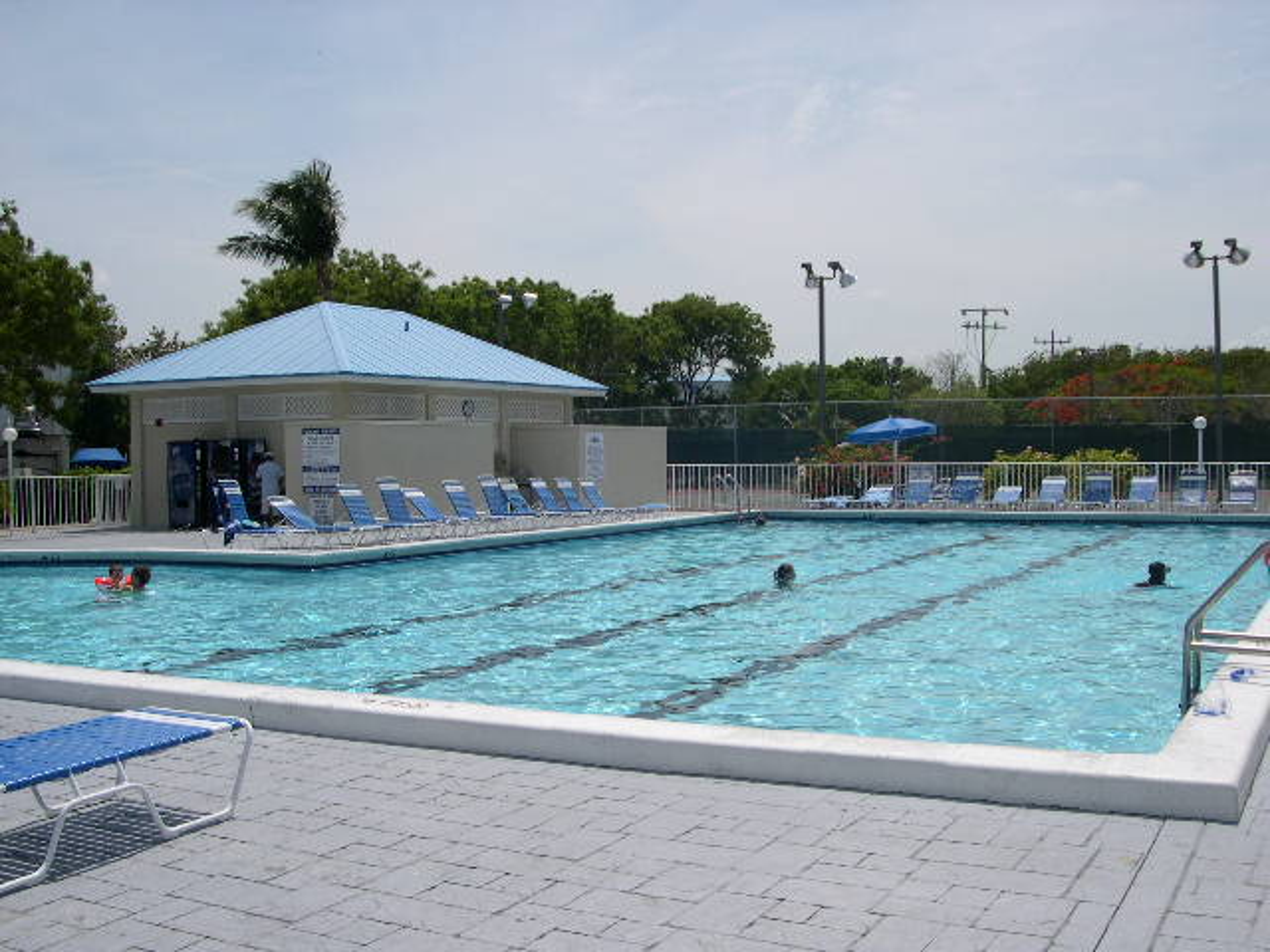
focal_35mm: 38
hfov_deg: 49.0
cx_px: 635
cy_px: 476
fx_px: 1394
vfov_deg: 37.7
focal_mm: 8
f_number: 7.6
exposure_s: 1/457
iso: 100
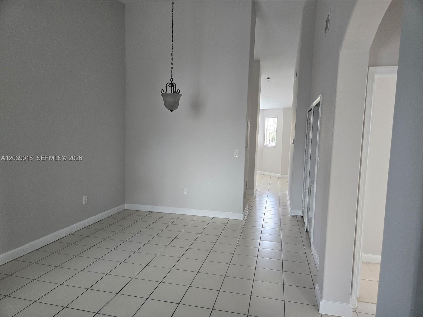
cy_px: 158
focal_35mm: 23
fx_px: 281
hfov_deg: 73.9
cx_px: 212
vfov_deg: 58.9
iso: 200
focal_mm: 5.4
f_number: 1.8
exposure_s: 1/120
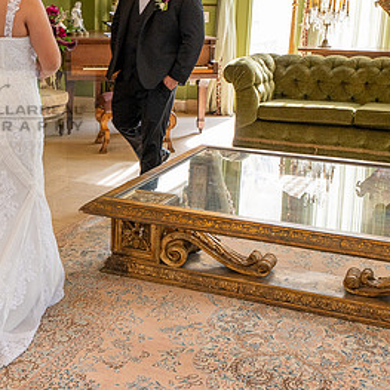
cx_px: 76
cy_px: 182
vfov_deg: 30.0
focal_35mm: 57
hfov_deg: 29.3
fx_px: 727
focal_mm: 24
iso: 500
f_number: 4.5
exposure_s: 1/200
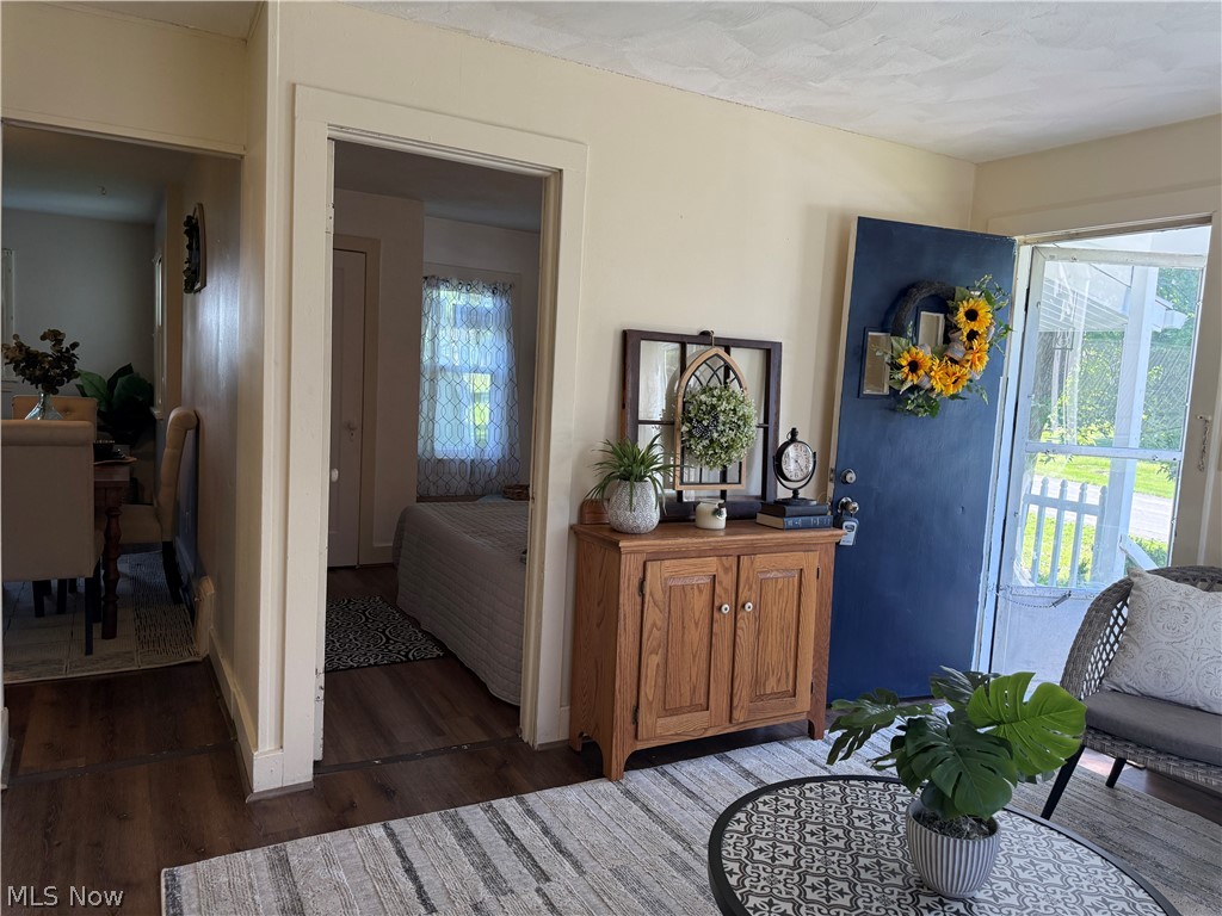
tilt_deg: -5.2
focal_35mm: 24
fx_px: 847
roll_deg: -3.3
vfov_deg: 56.8
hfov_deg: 71.6
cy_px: 458
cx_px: 611
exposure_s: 1/223
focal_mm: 6.76
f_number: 1.78
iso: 160
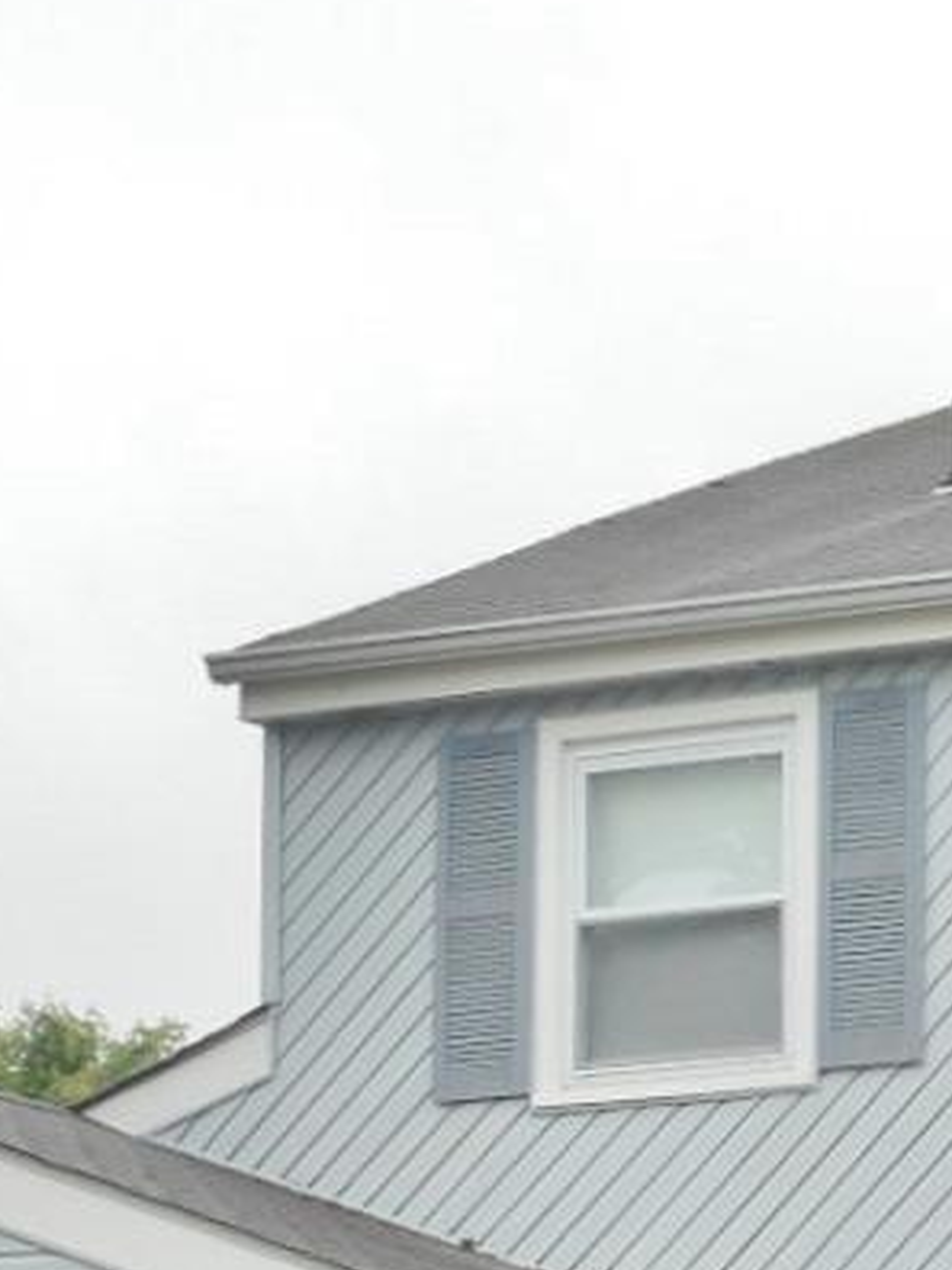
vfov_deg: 10.5
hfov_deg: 7.9
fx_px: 6824
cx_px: 1213
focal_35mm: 186
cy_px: 1534
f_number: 4.9
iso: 80
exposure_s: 1/80
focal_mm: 9.1
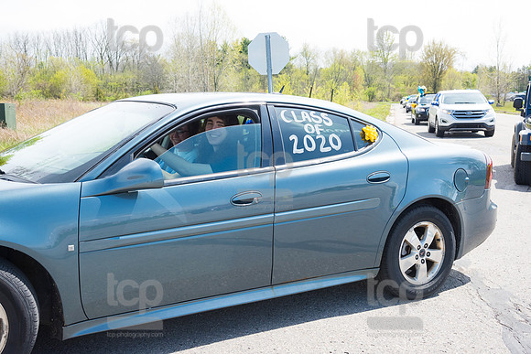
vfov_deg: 33.4
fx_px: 590
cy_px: 177
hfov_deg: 48.4
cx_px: 266
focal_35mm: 40
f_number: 7.1
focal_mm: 40
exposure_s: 1/800
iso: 1000
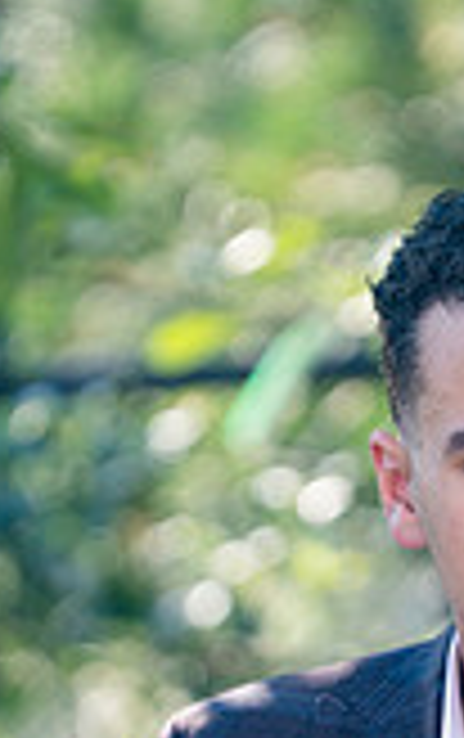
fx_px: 10384
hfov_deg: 2.6
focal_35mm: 515
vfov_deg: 4.1
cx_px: 487
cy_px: 704
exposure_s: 1/2000
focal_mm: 143
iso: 200
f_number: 2
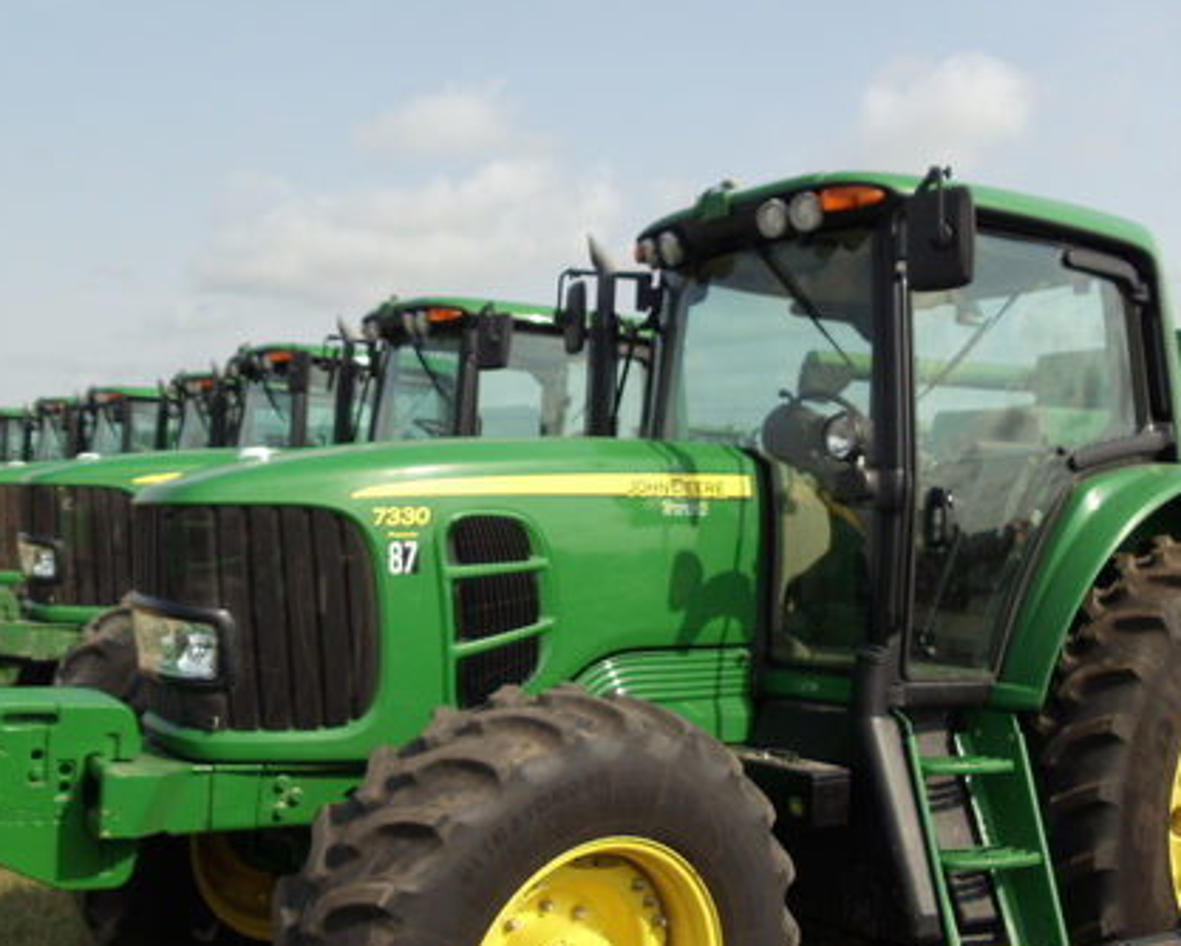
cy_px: 453
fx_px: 1958
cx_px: 530
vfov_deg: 27.2
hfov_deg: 33.5
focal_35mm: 56
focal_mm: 6
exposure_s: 1/200
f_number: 7.1
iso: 80
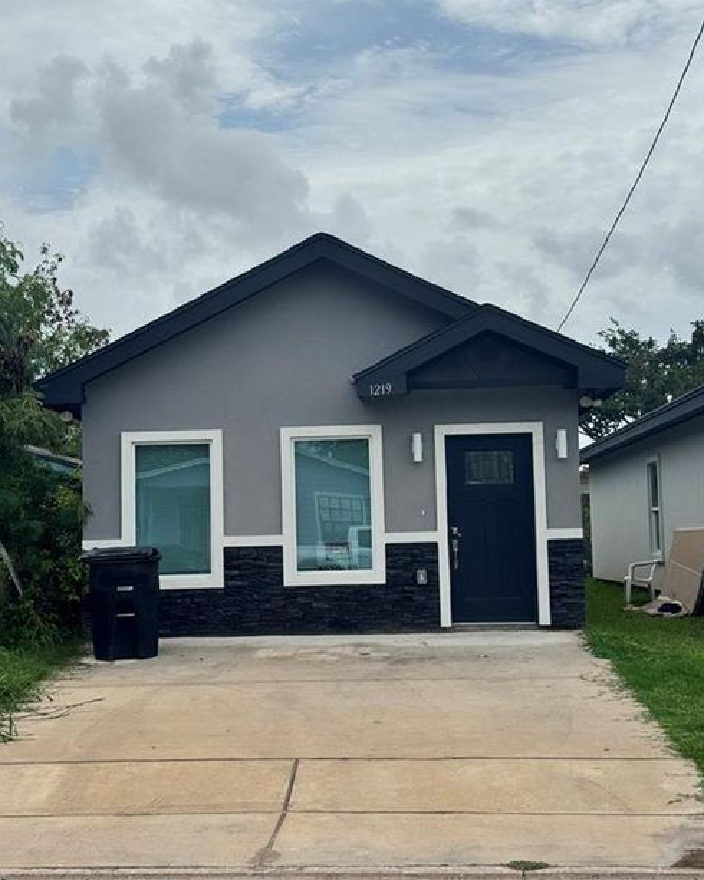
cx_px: 351
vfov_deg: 36.7
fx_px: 1329
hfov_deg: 29.7
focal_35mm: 51
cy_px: 433
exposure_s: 1/10526
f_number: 1.78
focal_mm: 6.76
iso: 64
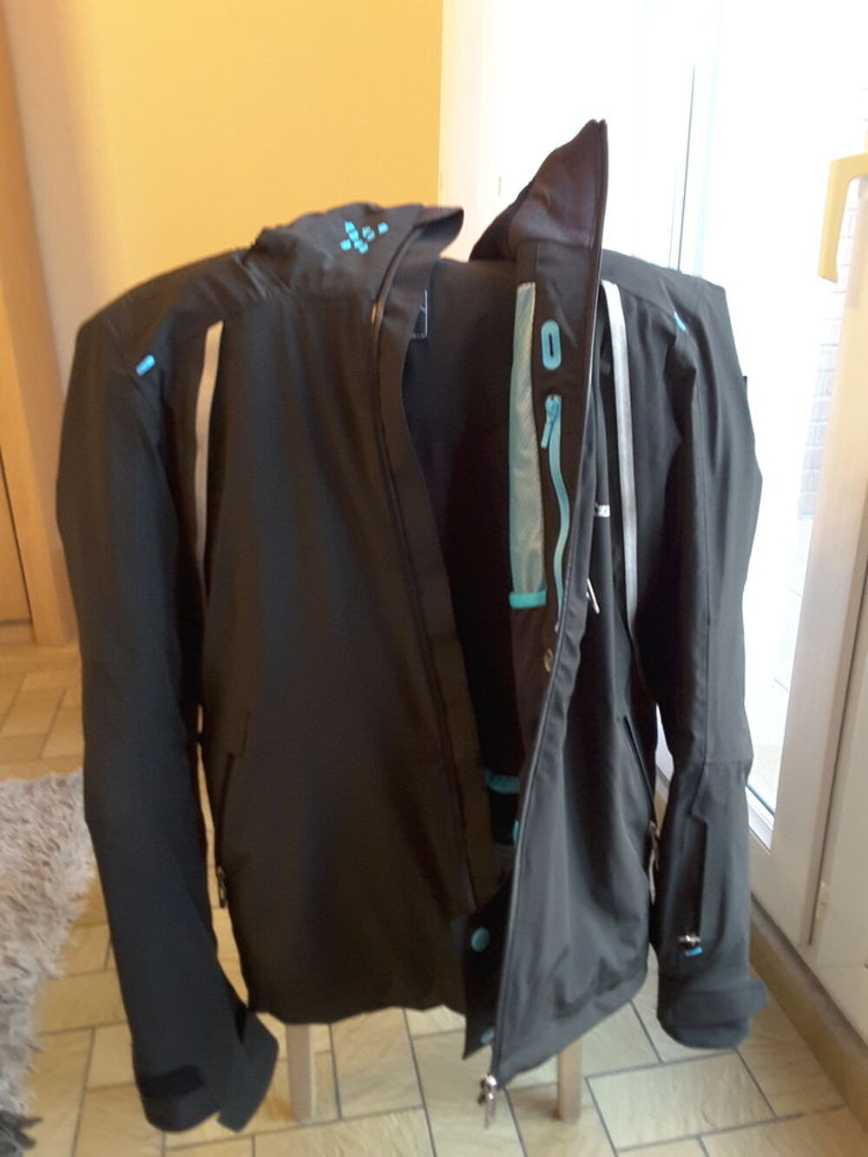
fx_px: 1036
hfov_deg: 45.4
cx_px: 434
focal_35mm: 31
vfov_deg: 58.3
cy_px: 578
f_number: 1.9
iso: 250
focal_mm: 2.9
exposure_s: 1/17
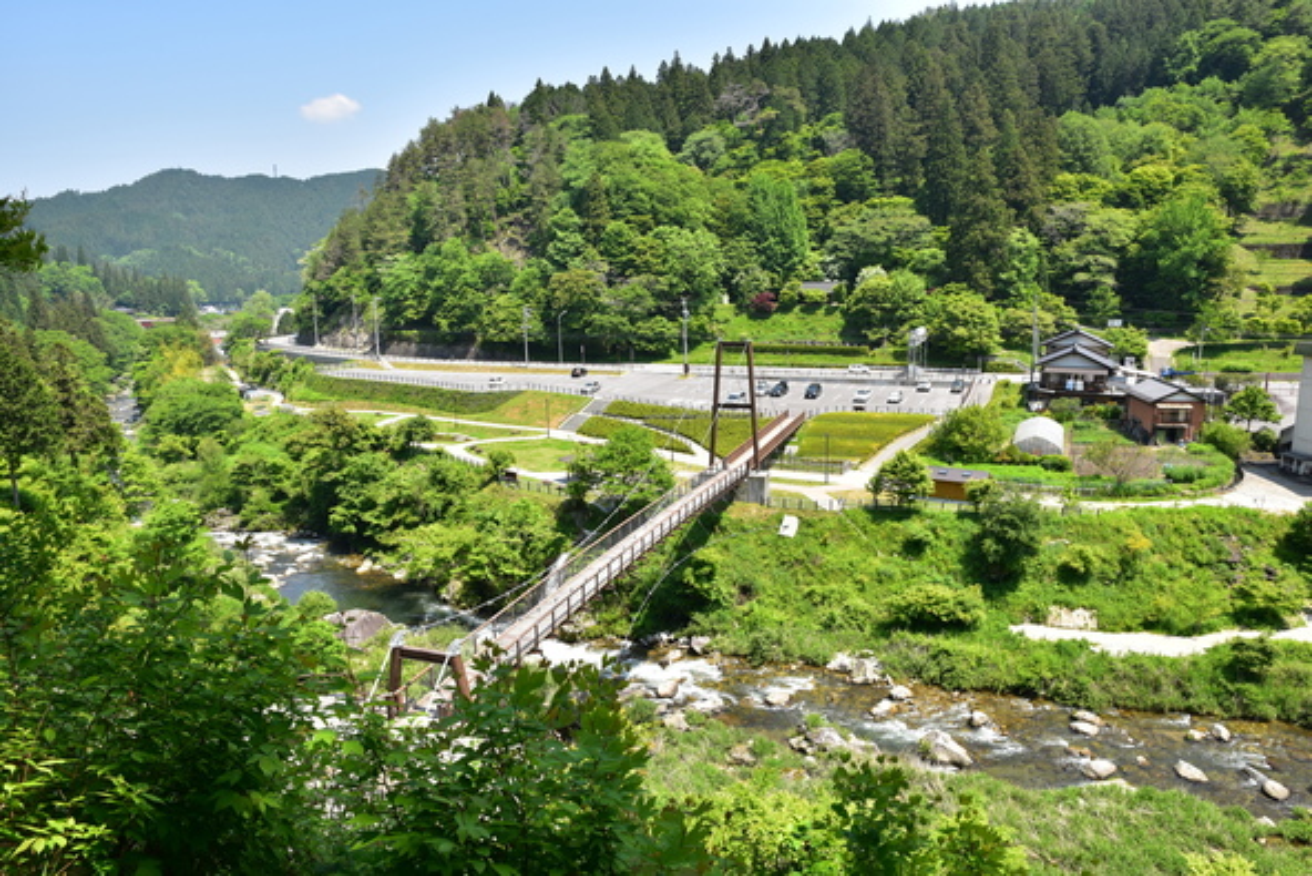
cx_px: 656
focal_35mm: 24
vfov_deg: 53.2
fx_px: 875
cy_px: 438
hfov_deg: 73.7
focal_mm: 24
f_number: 11
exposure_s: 1/125
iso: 160
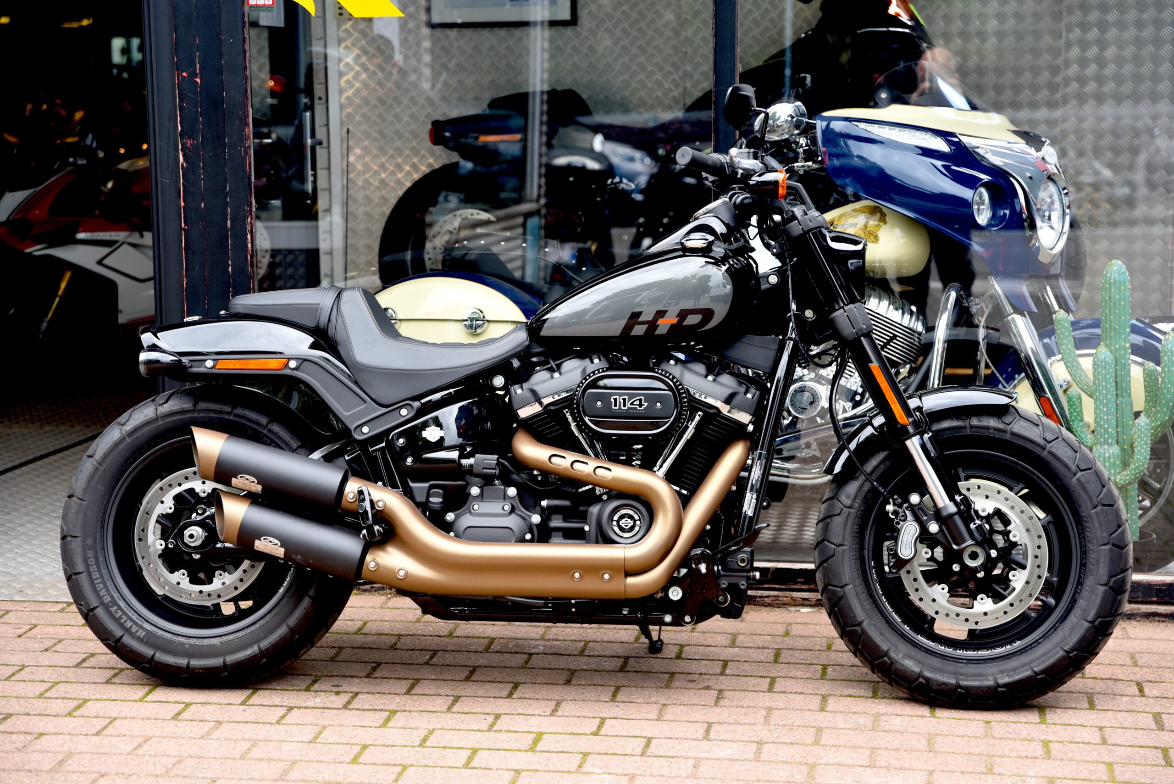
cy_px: 392
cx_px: 587
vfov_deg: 19.5
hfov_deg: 28.8
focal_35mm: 70
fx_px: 2284
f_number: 3.5
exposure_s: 1/60
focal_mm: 70
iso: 100
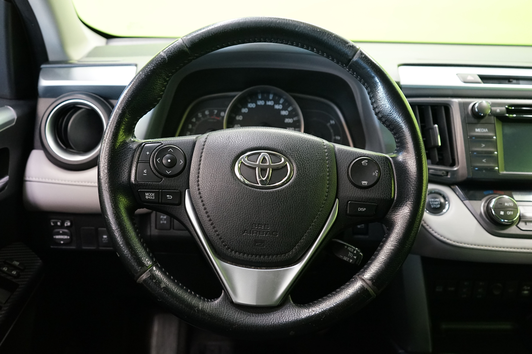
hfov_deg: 58.7
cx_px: 266
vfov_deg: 41.1
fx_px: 473
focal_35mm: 32
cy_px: 177
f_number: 4.5
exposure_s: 1/30
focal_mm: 32
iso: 3200
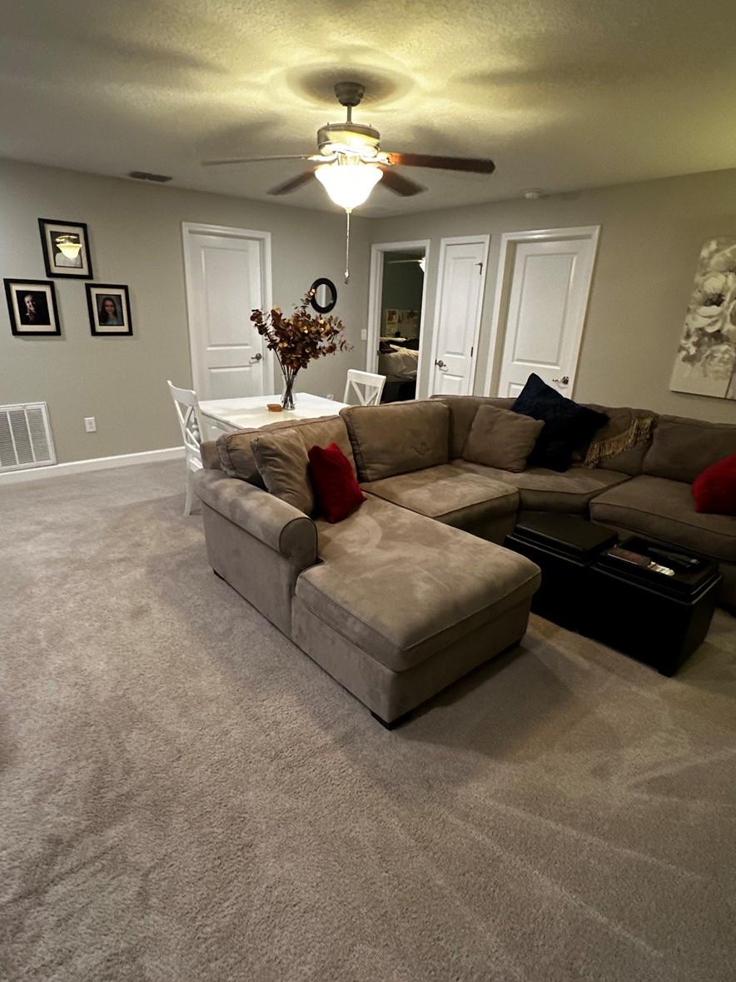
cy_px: 487
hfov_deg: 68.6
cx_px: 353
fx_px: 539
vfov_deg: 84.7
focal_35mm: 19
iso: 640
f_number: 2.2
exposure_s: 1/60
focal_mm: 2.22
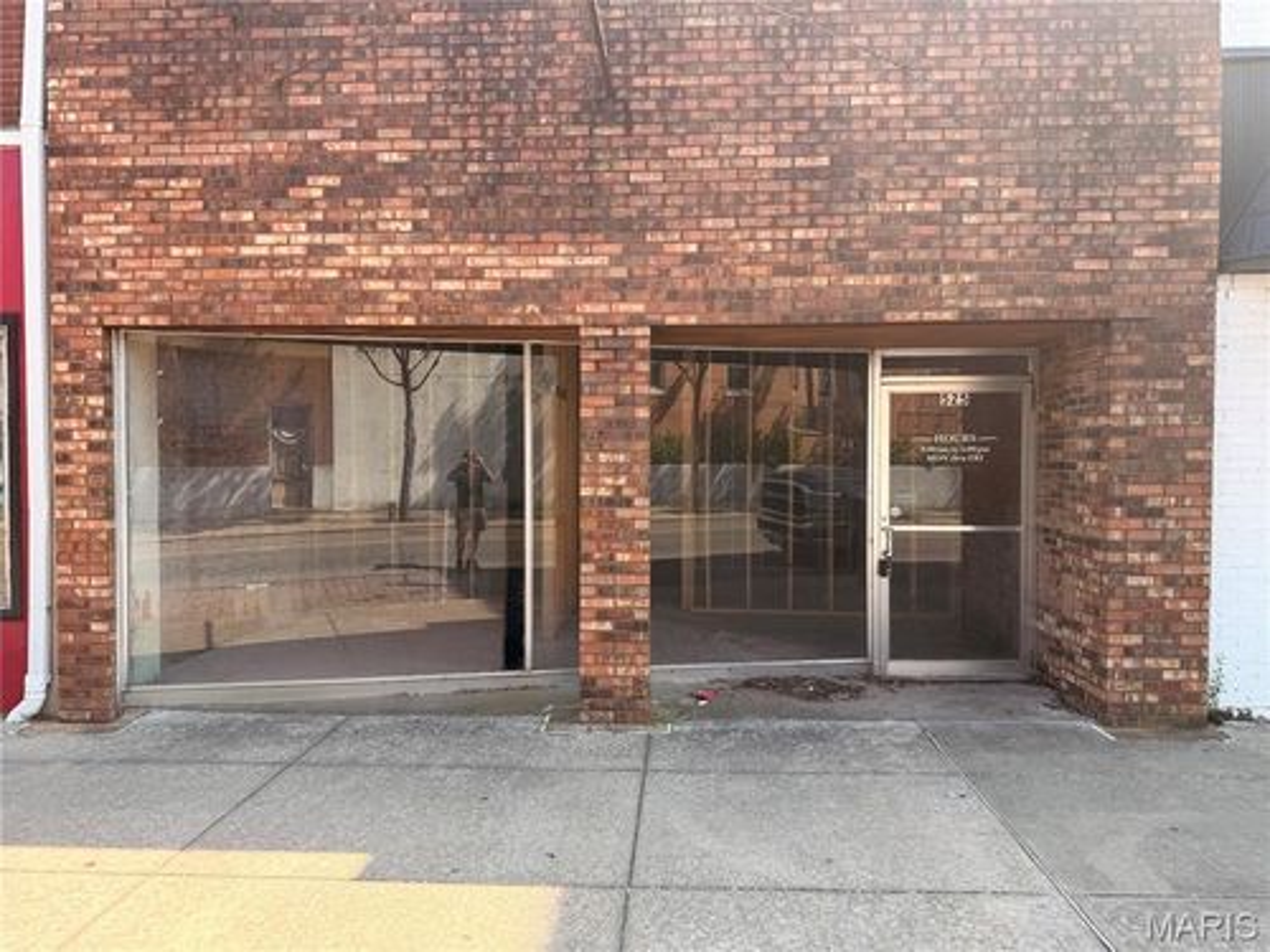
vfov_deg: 56.8
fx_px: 881
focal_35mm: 24
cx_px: 635
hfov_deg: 71.6
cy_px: 476
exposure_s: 1/796
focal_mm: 6.76
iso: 80
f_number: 1.78
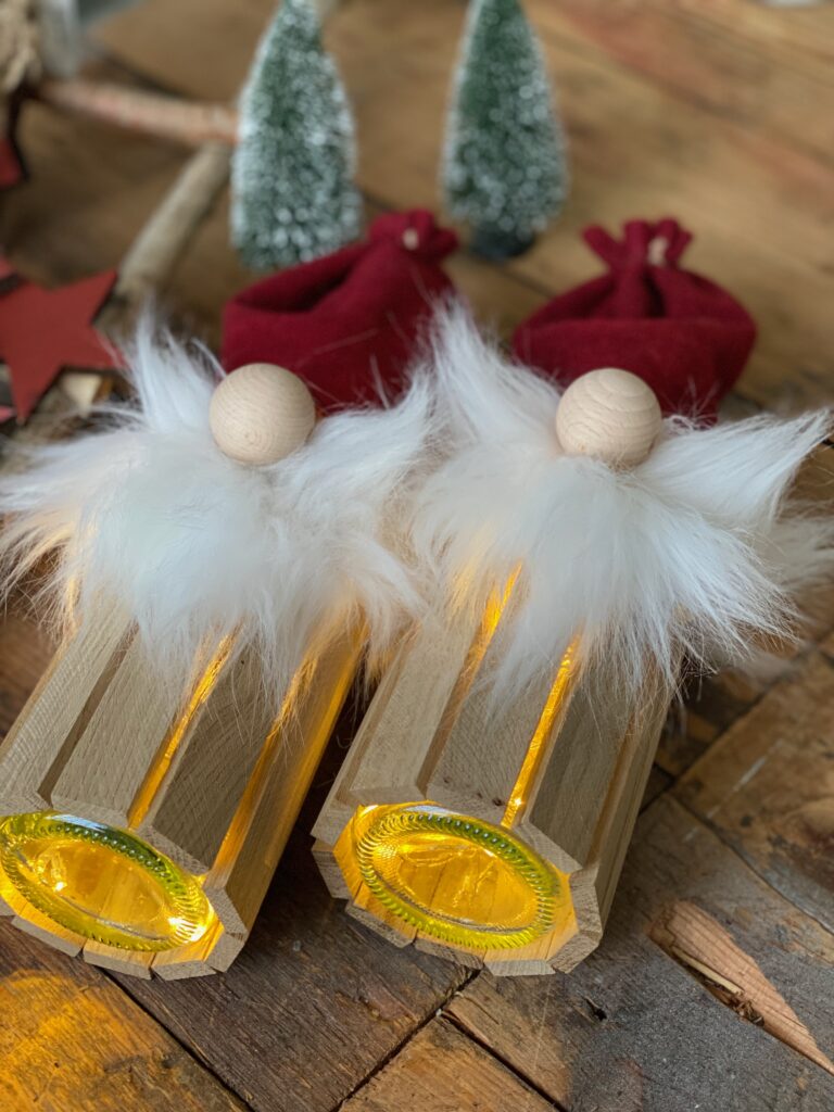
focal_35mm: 52
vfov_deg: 36.8
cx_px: 417
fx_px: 1670
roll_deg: -1.1
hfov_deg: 28.0
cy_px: 556
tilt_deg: -44.4
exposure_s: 1/100
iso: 250
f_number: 2
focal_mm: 6
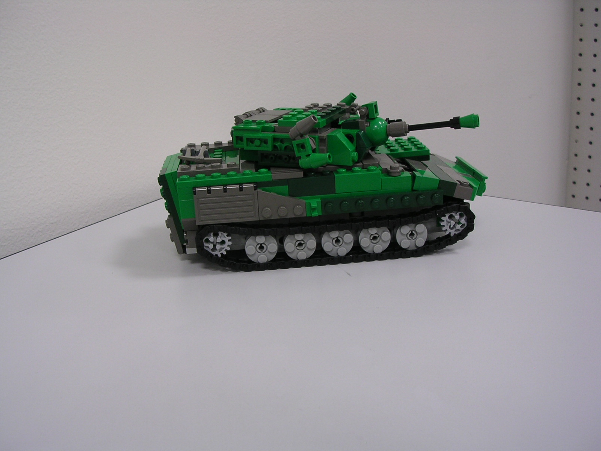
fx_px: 660
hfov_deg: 49.0
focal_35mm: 38
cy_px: 226
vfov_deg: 37.7
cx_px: 300
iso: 100
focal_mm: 5.8
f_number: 2.8
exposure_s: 1/6.7
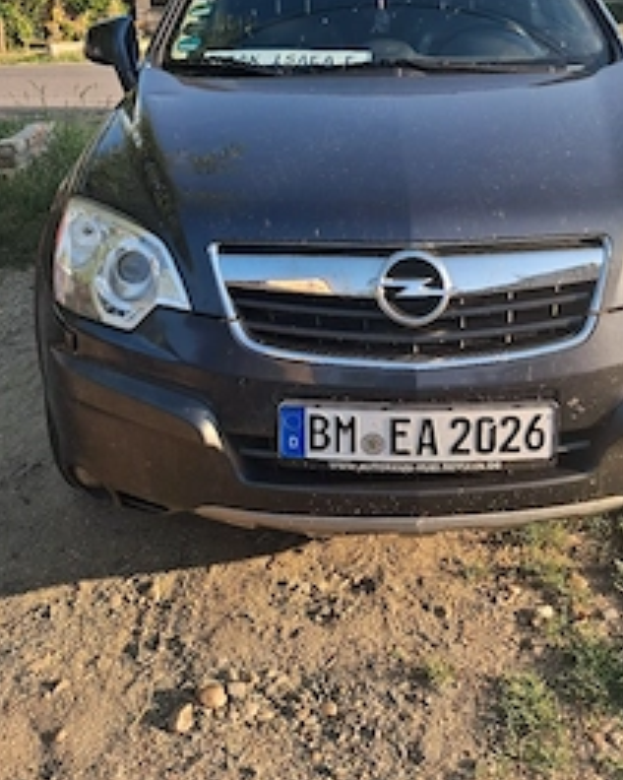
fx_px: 922
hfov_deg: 37.2
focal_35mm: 40
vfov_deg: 44.3
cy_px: 198
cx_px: 357
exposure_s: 1/233
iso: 25
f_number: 1.8
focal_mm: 4
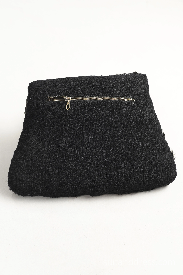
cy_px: 138
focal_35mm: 48
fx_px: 366
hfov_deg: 28.1
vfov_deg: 41.1
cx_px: 92
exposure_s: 1/50
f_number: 5.6
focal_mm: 32
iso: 400
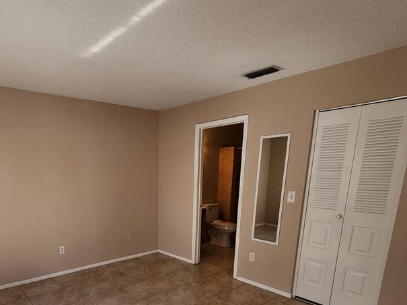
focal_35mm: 22
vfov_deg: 57.6
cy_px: 233
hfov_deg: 74.8
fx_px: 259
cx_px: 147
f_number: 2.2
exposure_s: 1/120
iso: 40
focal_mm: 1.74
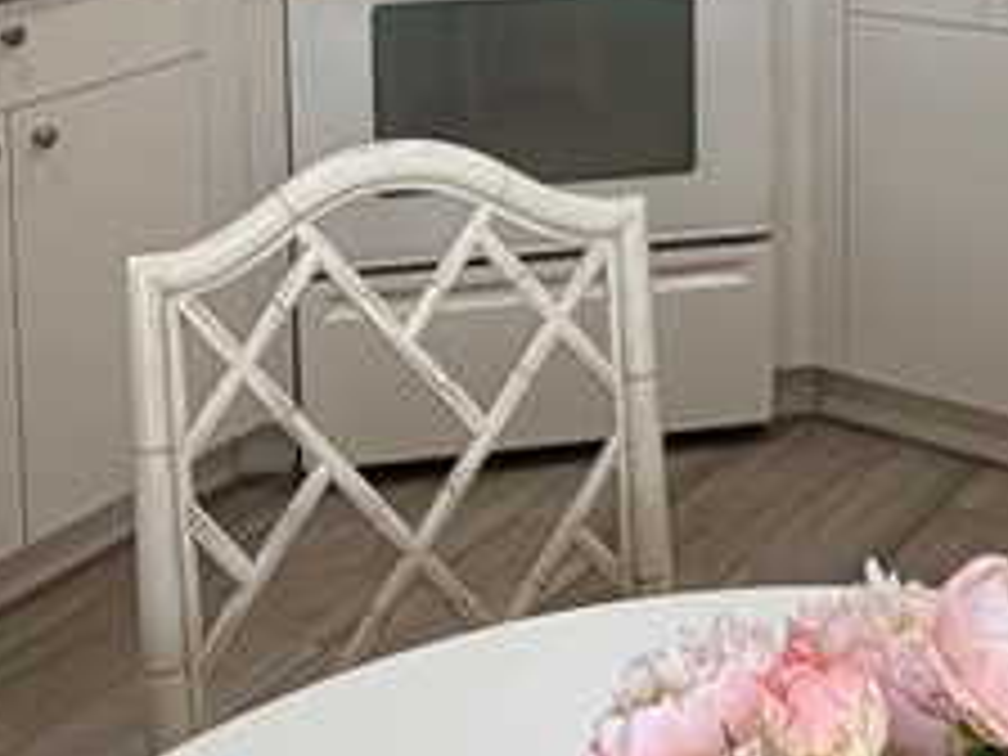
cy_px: -248
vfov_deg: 20.7
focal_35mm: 64
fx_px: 1864
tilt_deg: -4.7
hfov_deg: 30.0
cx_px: 684
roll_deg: +1.3
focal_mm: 2.22
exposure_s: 1/120
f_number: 2.2
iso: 200
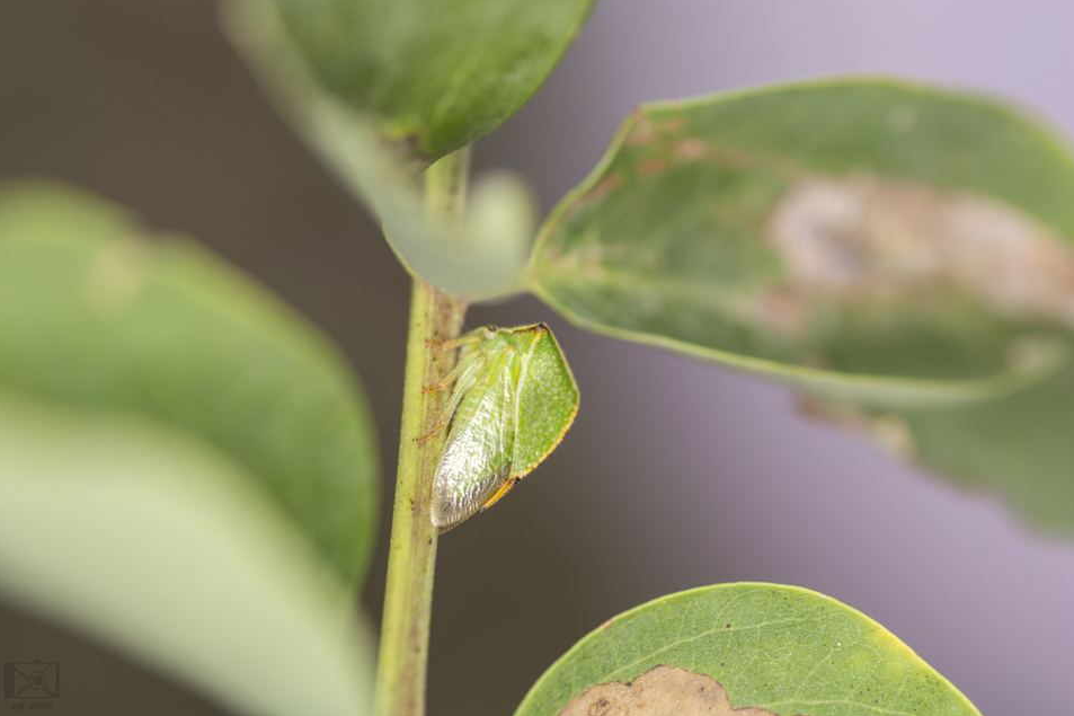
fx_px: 4056
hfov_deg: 15.1
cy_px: 357
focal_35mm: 136
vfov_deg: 10.1
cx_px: 538
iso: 100
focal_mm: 90
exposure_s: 1/125
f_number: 7.1
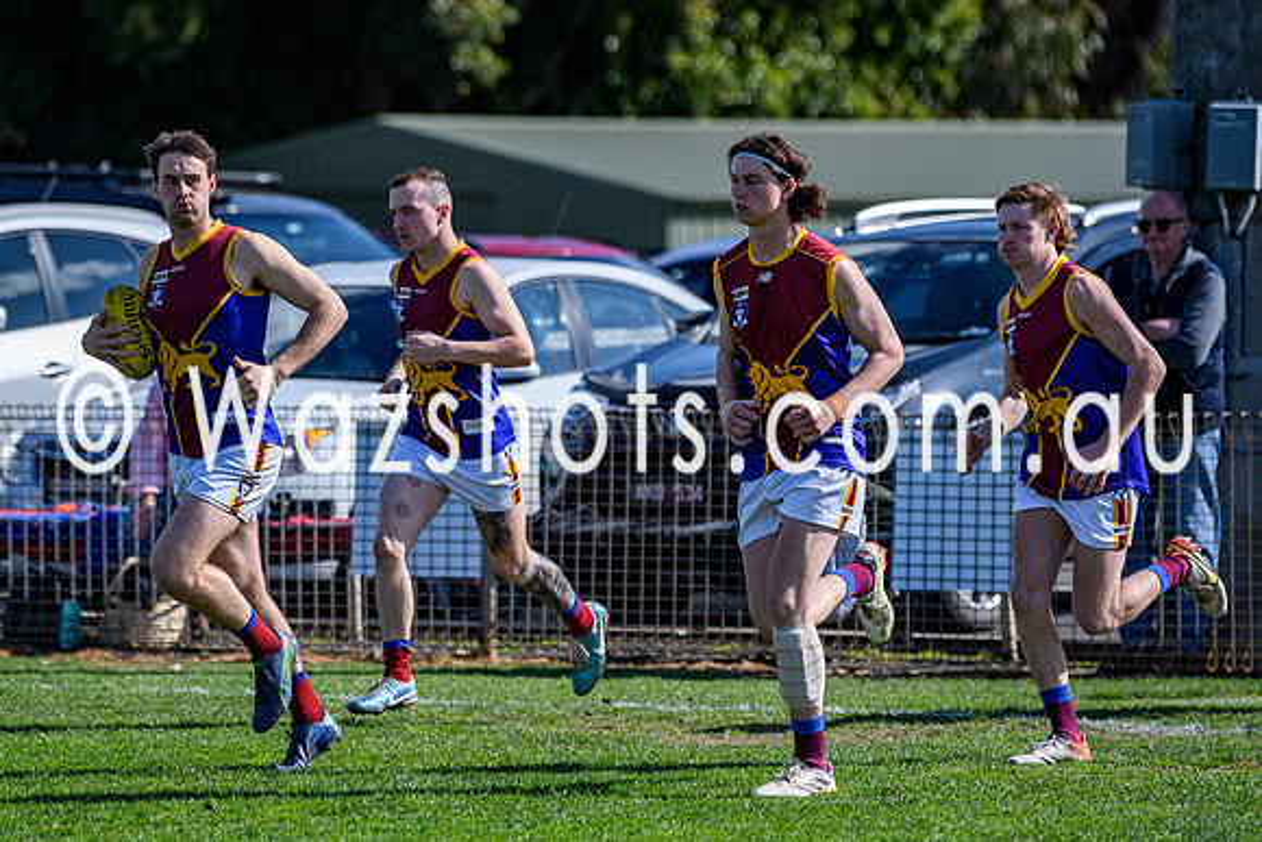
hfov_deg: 6.4
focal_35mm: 321
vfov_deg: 4.3
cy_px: 421
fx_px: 11256
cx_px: 535
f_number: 2.8
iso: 160
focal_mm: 170
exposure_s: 1/3200
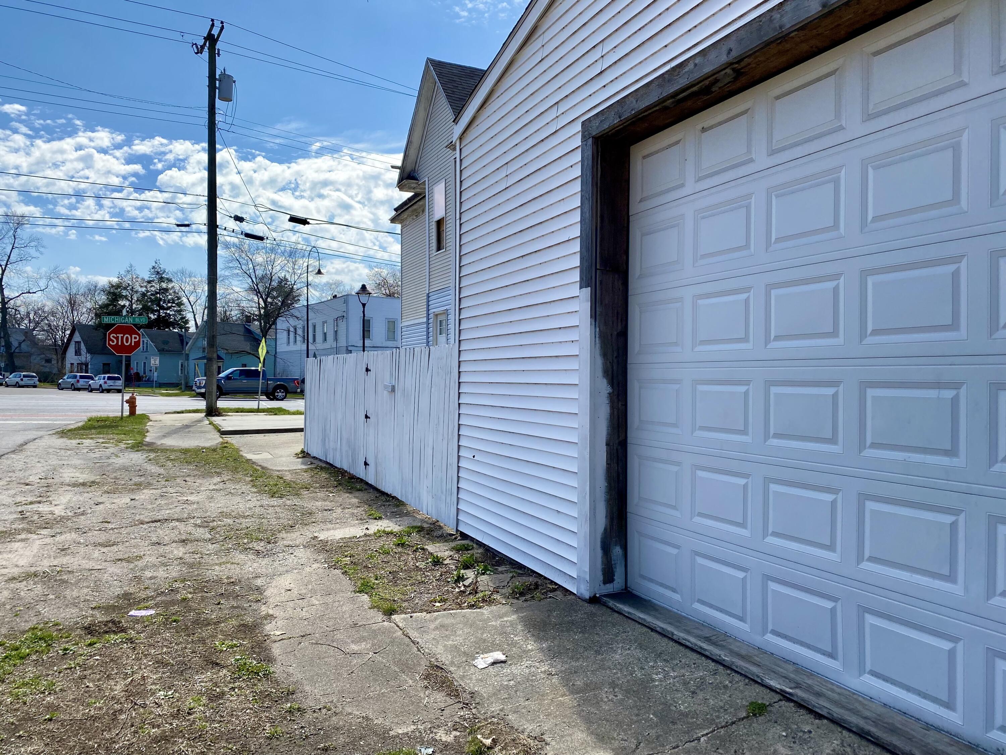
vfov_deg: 53.1
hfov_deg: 67.3
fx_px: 756
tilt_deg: +1.8
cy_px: 378
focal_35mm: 26
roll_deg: -0.9
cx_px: 503
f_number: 1.8
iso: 32
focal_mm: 4.25
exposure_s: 1/2688
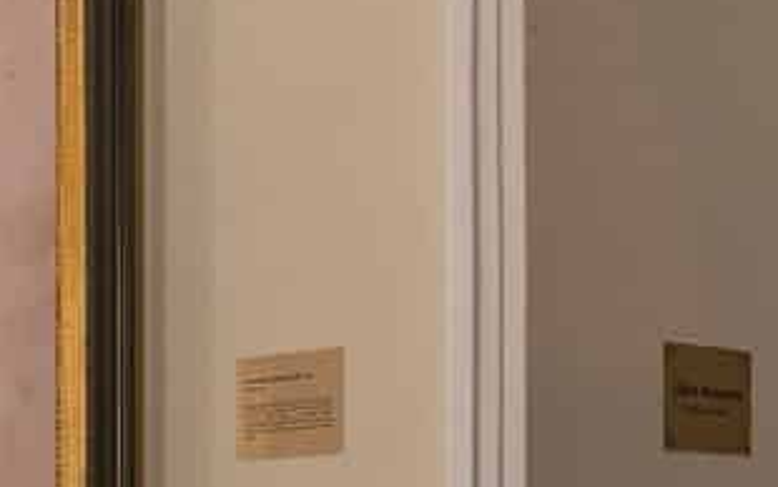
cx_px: -5
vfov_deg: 12.0
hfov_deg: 19.1
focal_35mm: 106
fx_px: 2248
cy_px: 628
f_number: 11
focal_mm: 14
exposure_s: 1/1.67
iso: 64
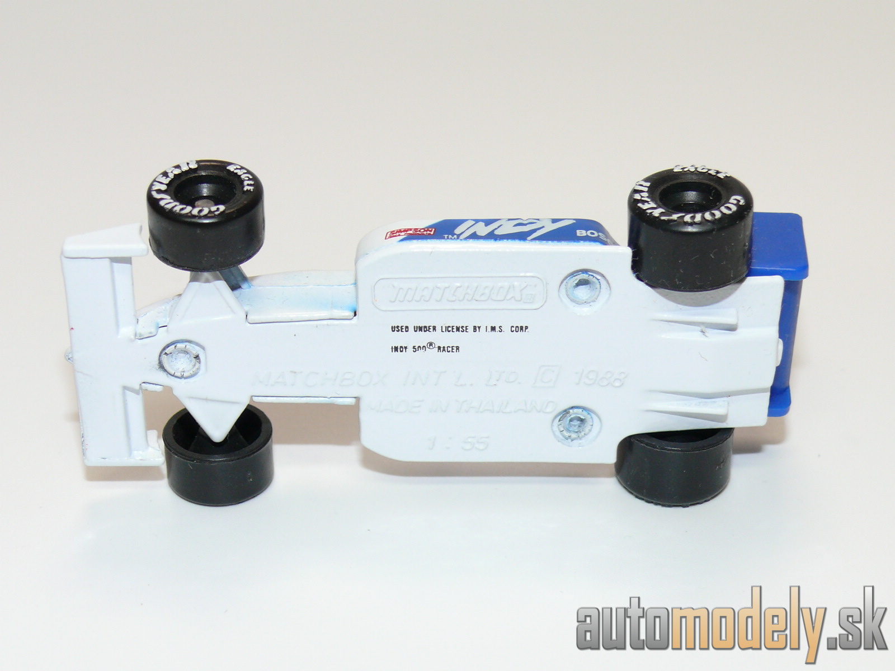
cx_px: 448
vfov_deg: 19.9
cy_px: 336
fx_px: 1913
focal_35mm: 74
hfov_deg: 26.3
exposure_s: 1/30
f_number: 4
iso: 100
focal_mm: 11.3
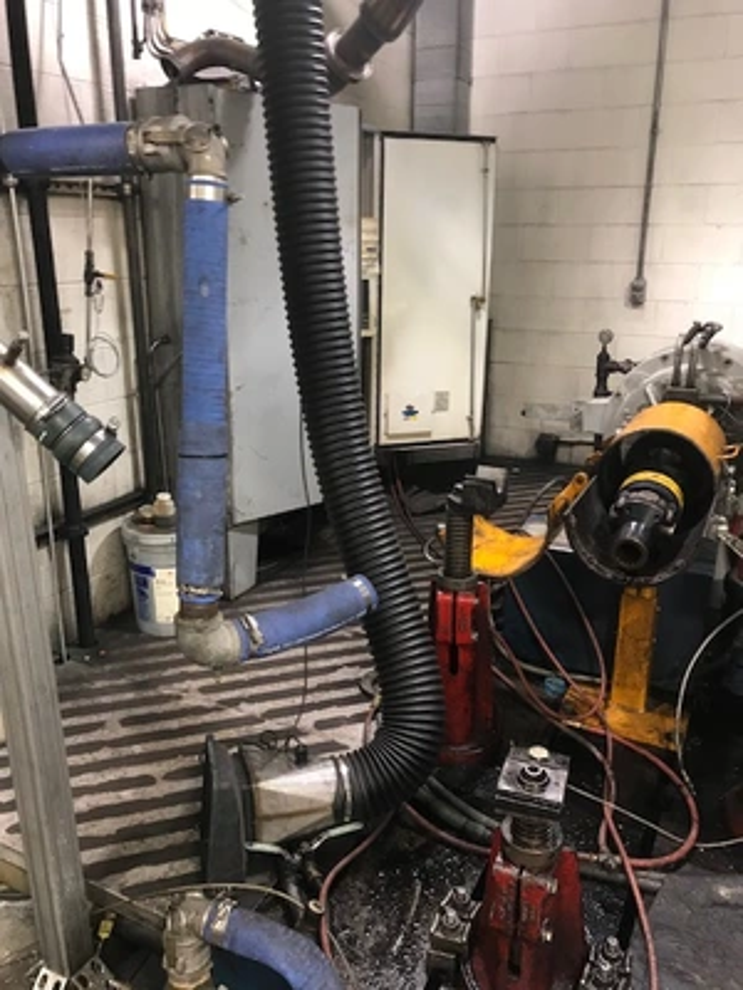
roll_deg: +1.2
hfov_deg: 49.7
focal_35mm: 28
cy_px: 495
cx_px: 372
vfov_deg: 63.4
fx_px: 801
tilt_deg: -15.3
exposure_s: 1/15
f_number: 1.8
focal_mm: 3.99
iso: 50
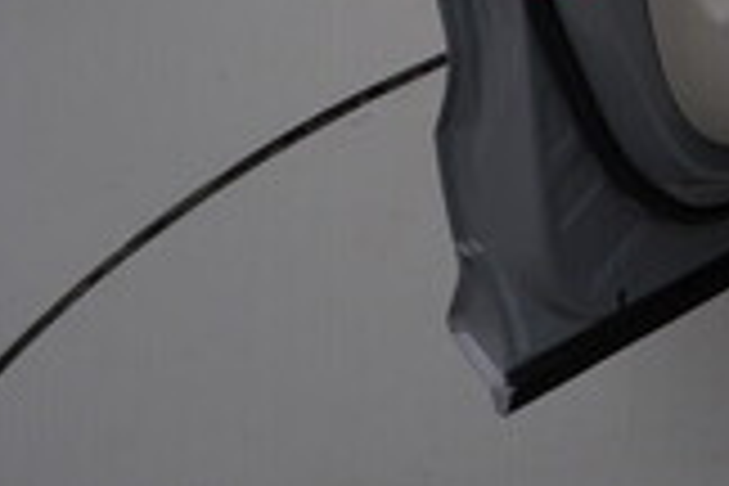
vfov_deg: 10.7
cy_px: -317
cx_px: 1192
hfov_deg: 15.1
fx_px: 2470
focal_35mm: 122
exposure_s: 1/125
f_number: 5
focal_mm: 24
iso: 125
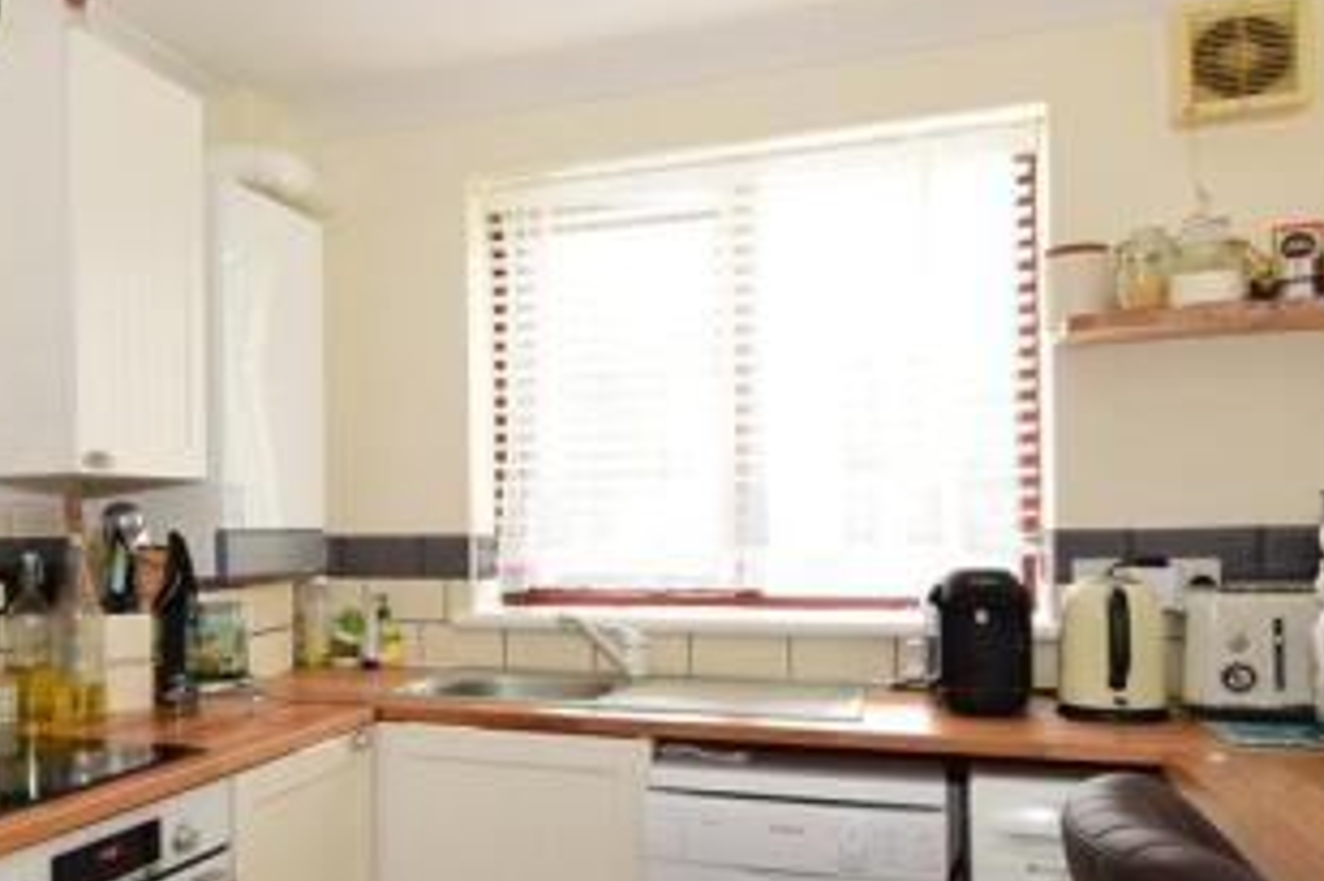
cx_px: 322
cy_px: 526
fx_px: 1176
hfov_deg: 55.7
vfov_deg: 40.9
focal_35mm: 32
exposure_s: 1/50
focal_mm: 10
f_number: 6.3
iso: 640
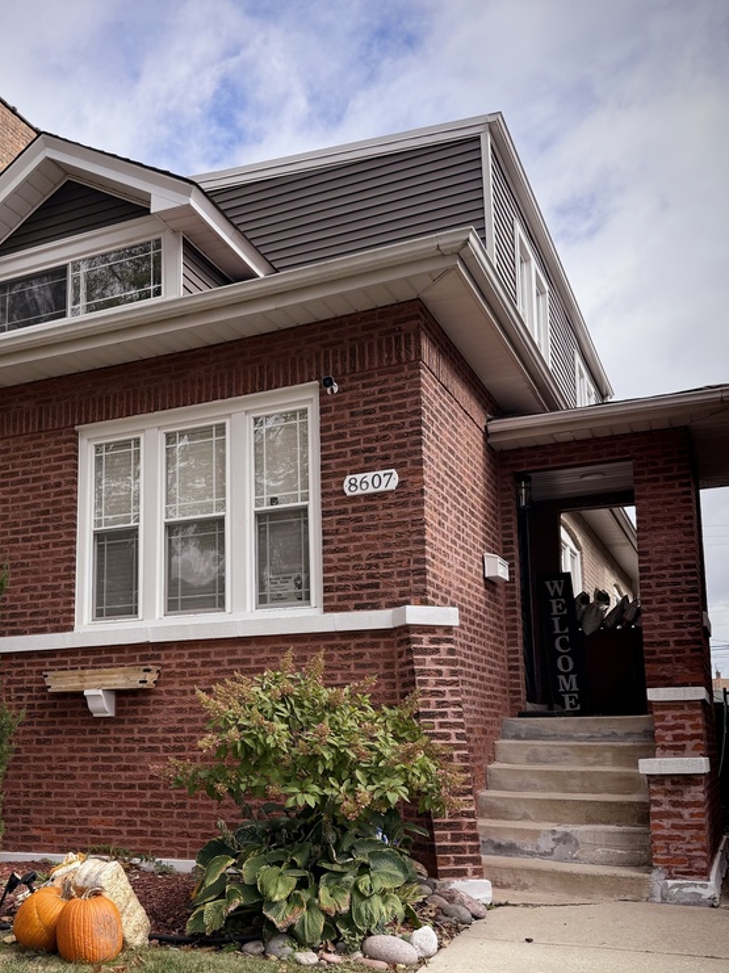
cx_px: 235
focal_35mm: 35
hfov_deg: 40.1
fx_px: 984
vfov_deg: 52.2
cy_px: 597
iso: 100
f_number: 1.78
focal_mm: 6.76
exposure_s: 1/3279
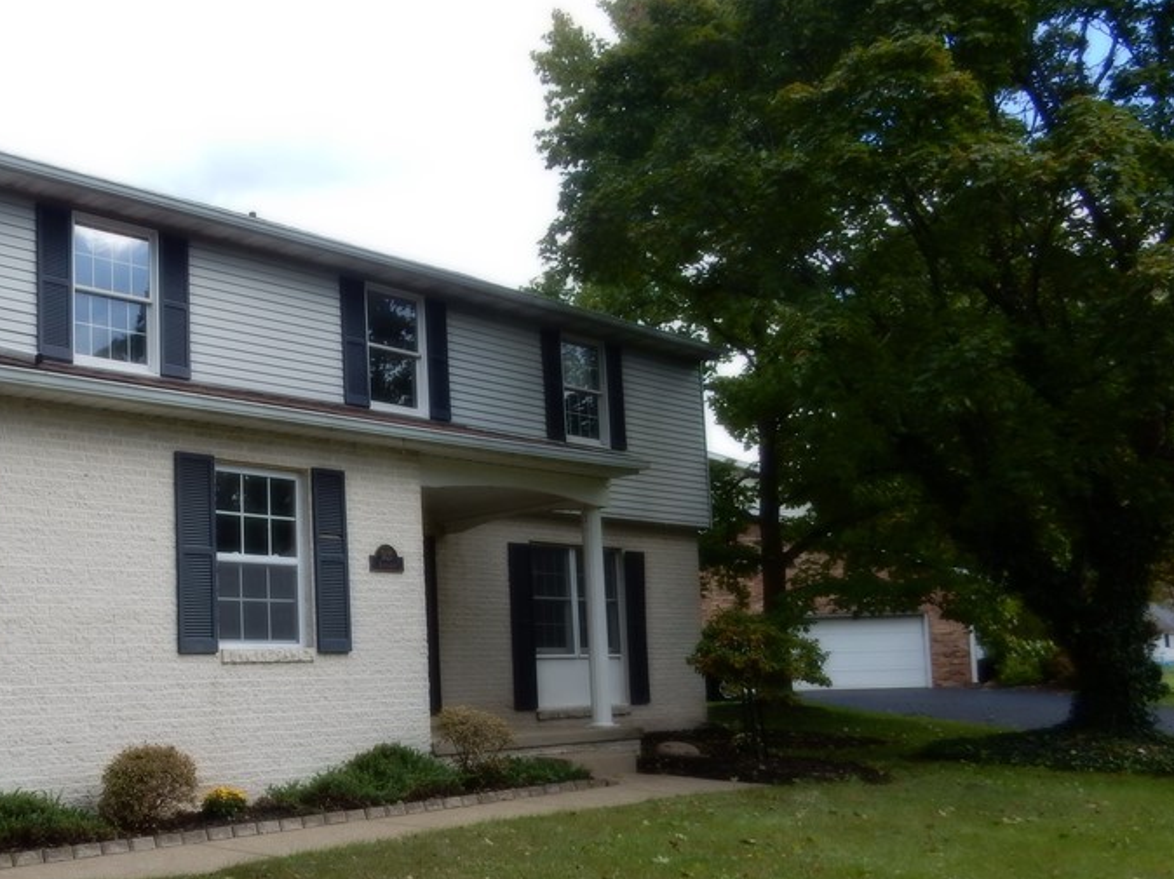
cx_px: 291
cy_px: 550
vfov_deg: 37.5
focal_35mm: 38
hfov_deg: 47.2
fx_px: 1288
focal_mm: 4.5
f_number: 3.7
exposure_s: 1/400
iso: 125
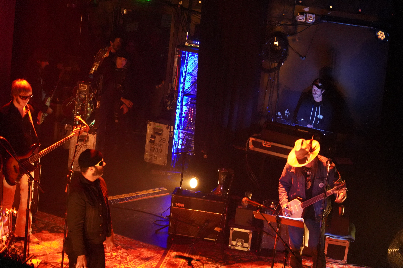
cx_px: 202
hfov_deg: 21.9
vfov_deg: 14.7
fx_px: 1041
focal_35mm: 93
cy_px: 134
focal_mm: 93
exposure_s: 1/30
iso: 12800
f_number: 4
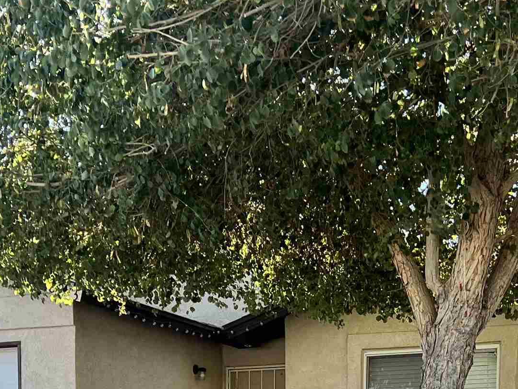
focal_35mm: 74
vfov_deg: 18.3
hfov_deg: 26.3
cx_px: 249
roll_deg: +0.3
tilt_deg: -2.9
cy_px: 535
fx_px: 1108
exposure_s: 1/820
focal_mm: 5.7
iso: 50
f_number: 1.5
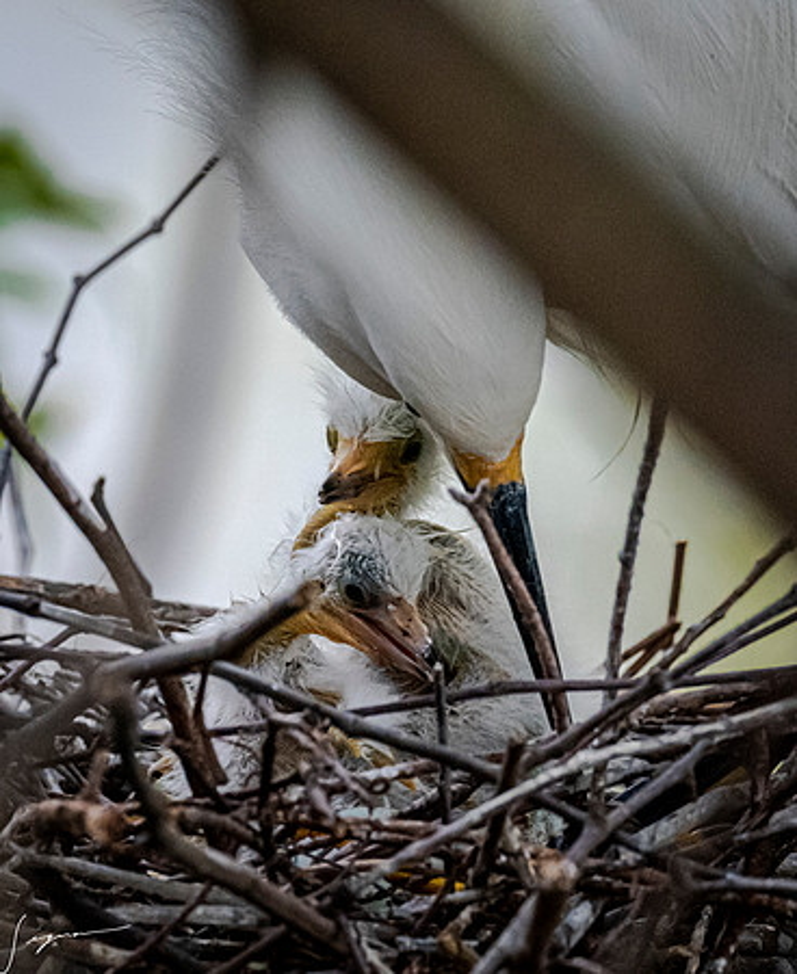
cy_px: 534
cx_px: 305
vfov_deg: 2.1
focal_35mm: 918
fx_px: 26706
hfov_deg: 1.7
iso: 4000
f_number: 9
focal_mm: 390
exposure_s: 1/2500
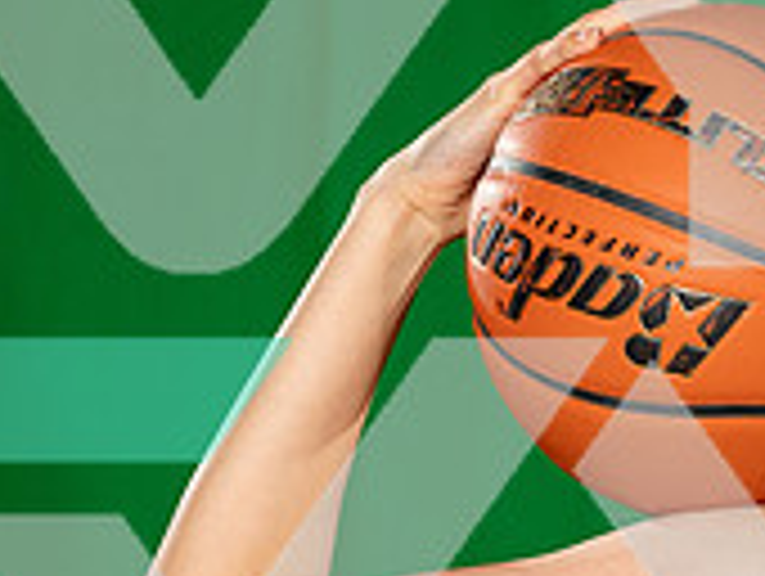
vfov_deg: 6.7
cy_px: 578
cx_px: 968
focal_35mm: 223
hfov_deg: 8.7
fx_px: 4935
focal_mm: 68
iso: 250
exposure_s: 1/250
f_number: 8
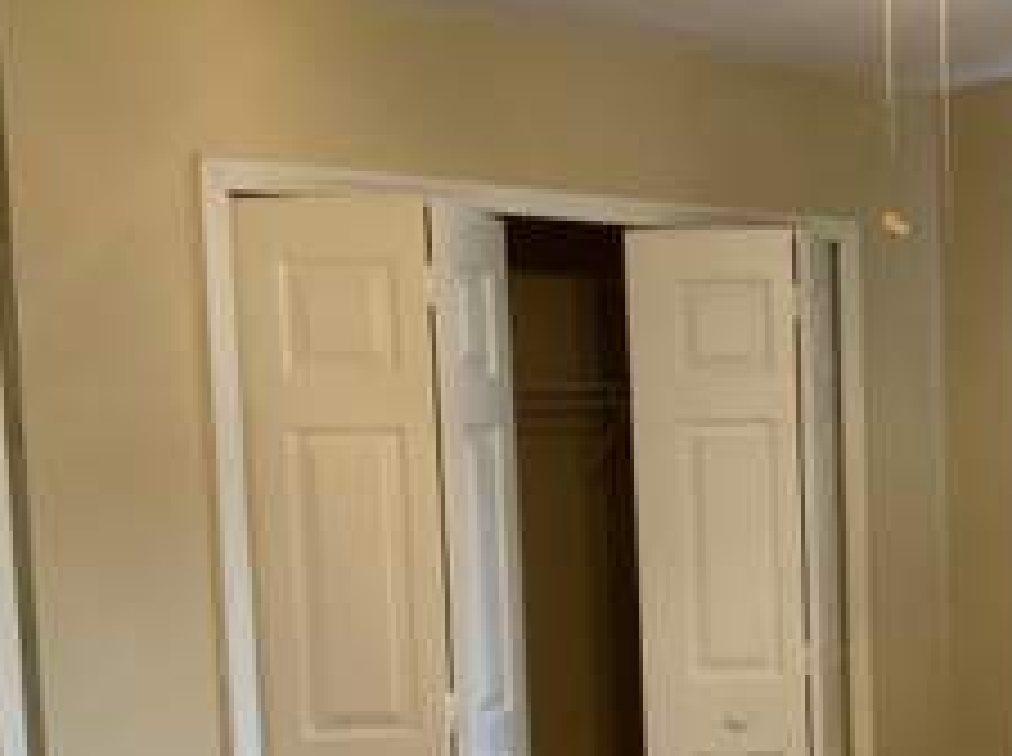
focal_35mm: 62
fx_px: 1810
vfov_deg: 23.3
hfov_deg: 29.3
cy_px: 585
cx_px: 999
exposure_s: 1/60
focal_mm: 3
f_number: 1.8
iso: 100
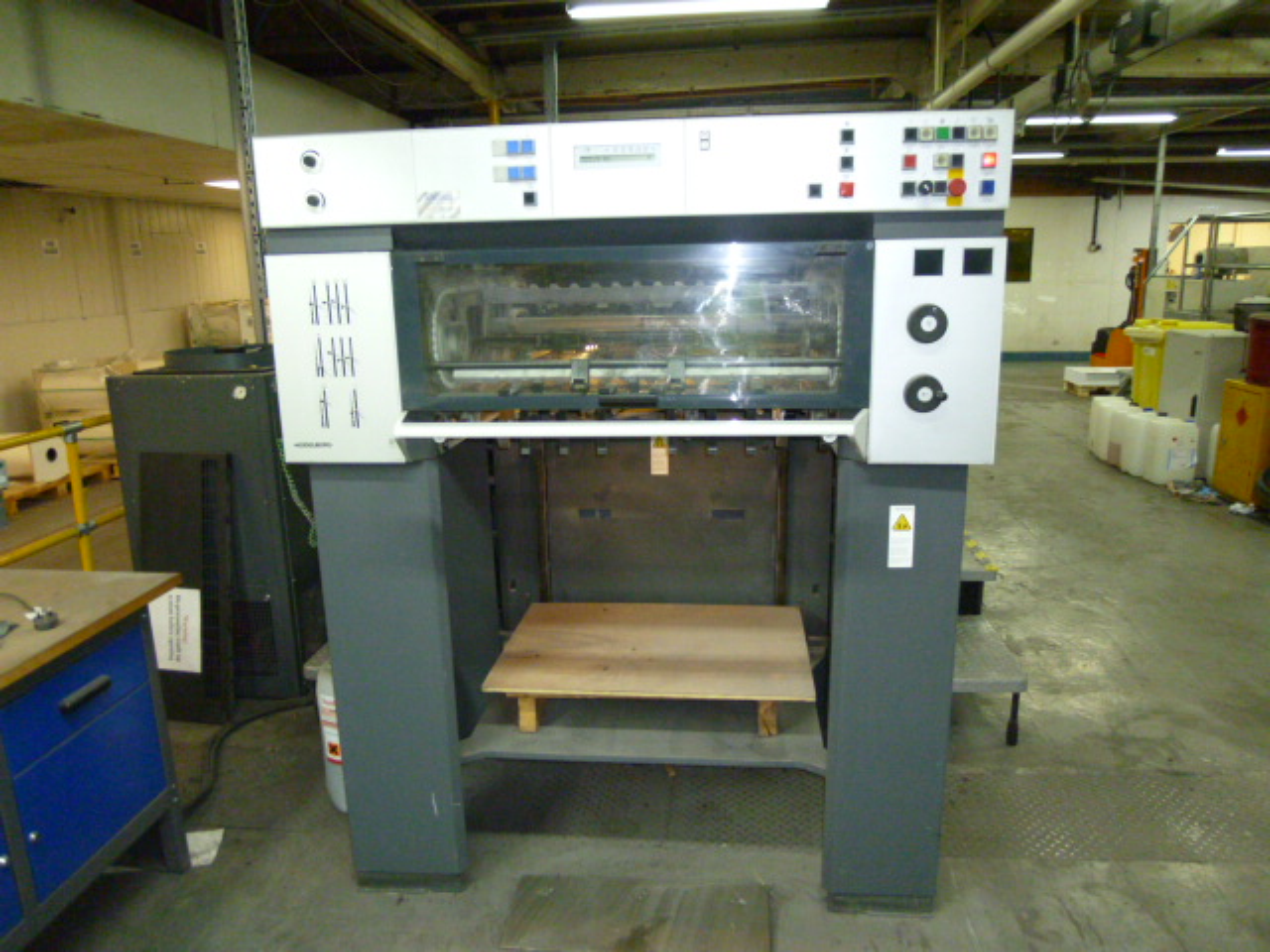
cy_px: 476
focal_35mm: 24
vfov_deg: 56.8
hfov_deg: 71.6
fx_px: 881
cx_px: 635
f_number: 2.2
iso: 400
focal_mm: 4.3
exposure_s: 1/60
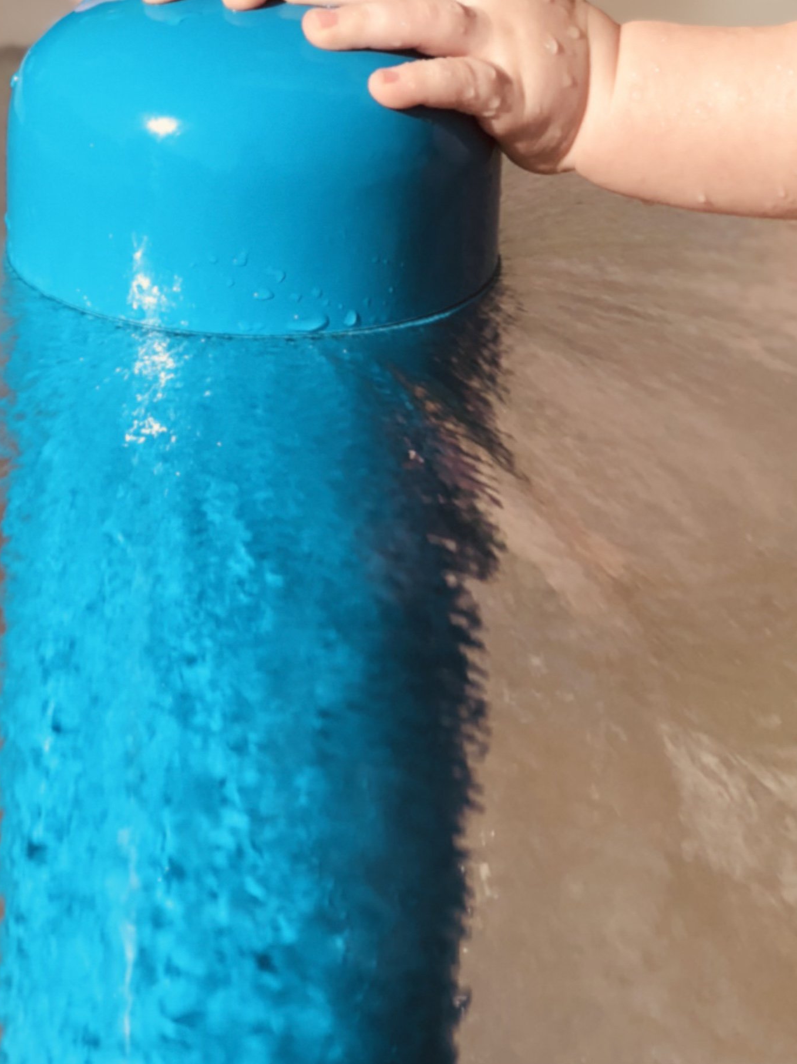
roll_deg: -4.0
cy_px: 19
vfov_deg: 15.3
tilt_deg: -16.1
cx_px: 581
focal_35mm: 127
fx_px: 3900
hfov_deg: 11.6
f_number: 2.8
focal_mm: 6.6
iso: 20
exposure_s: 1/695
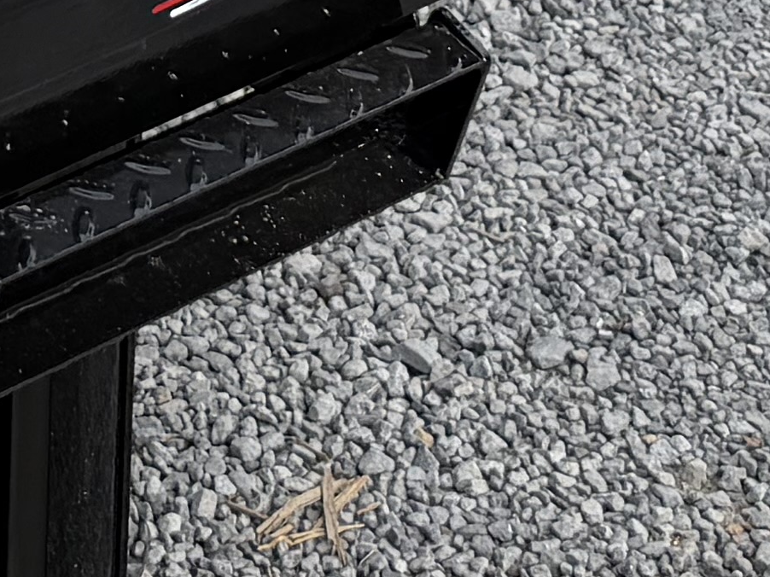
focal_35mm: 152
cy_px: -1003
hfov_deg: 12.7
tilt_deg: -9.6
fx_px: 3380
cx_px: -134
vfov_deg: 8.5
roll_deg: +0.4
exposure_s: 1/1250
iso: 80
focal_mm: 6.76
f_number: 1.78
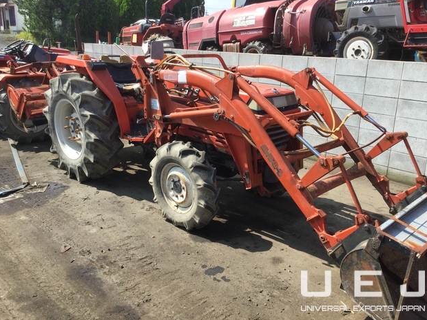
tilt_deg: -16.5
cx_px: 218
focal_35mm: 32
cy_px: 159
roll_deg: -2.6
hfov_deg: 56.8
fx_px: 395
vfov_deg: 44.2
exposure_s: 1/708
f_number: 2.4
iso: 25
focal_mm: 3.3
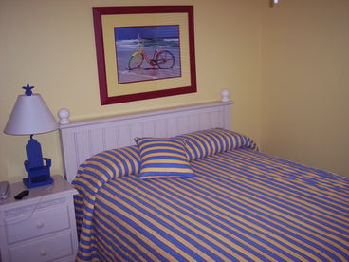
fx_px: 393
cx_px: 174
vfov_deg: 36.8
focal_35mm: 39
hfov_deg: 47.9
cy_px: 131
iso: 100
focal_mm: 8
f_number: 2.8
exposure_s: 1/60
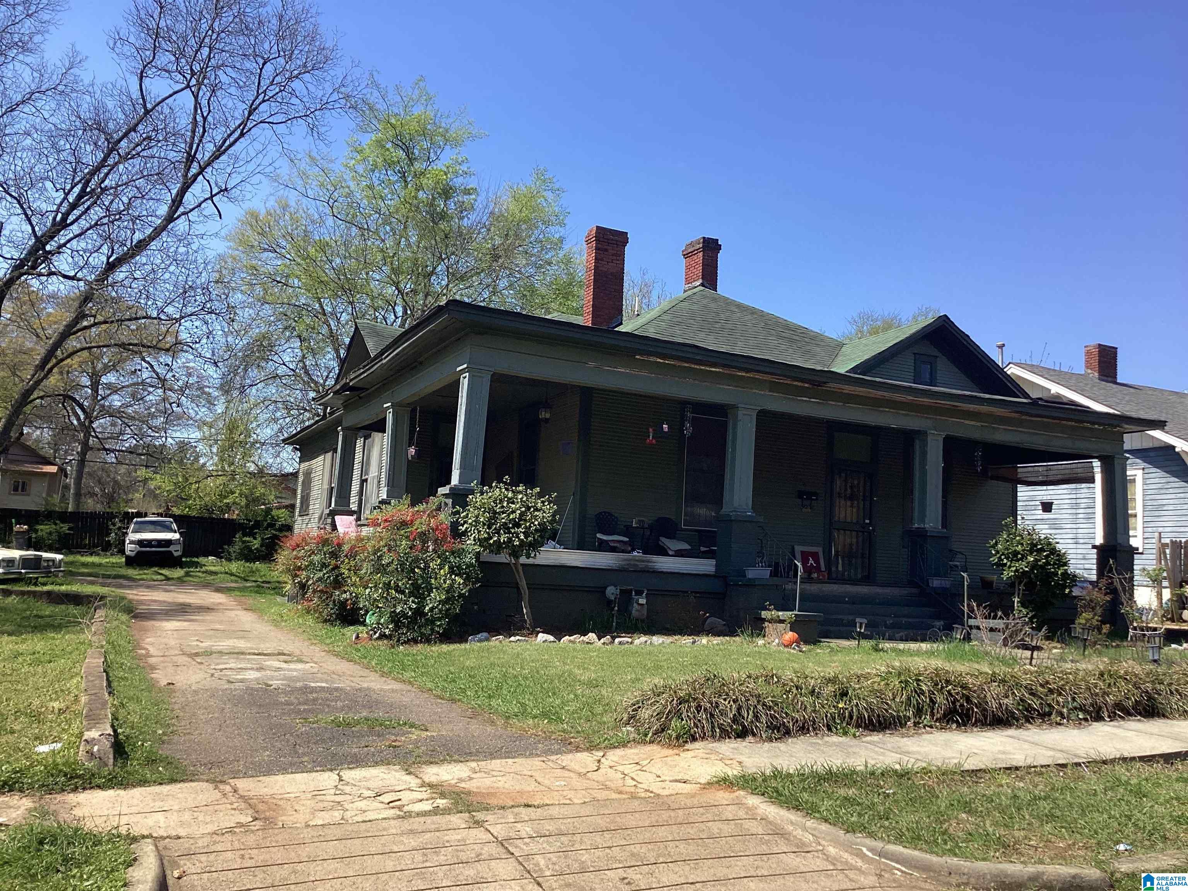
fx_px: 1064
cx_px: 594
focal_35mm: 31
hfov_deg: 58.4
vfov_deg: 45.4
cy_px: 446
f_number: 2.4
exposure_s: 1/867
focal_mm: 3.3
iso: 25
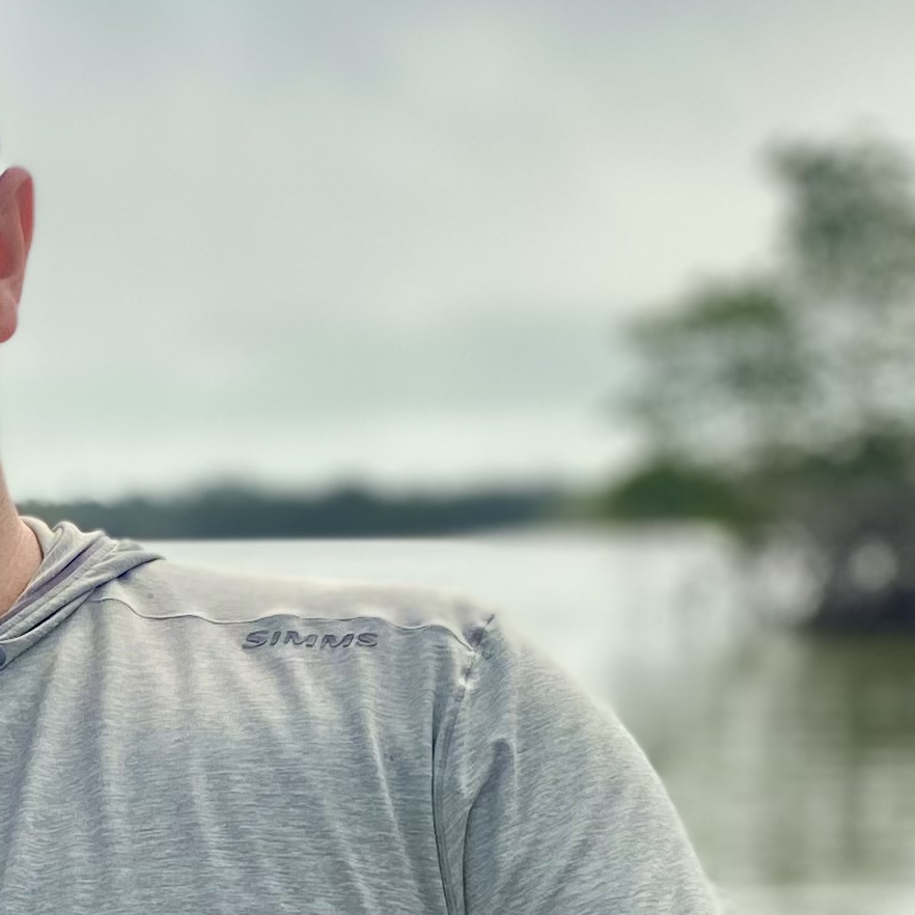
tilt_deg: -6.9
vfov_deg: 16.3
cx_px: -358
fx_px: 3140
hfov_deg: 15.6
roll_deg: +2.3
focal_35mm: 105
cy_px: 867
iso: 32
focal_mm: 4.25
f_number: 1.8
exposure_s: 1/3401
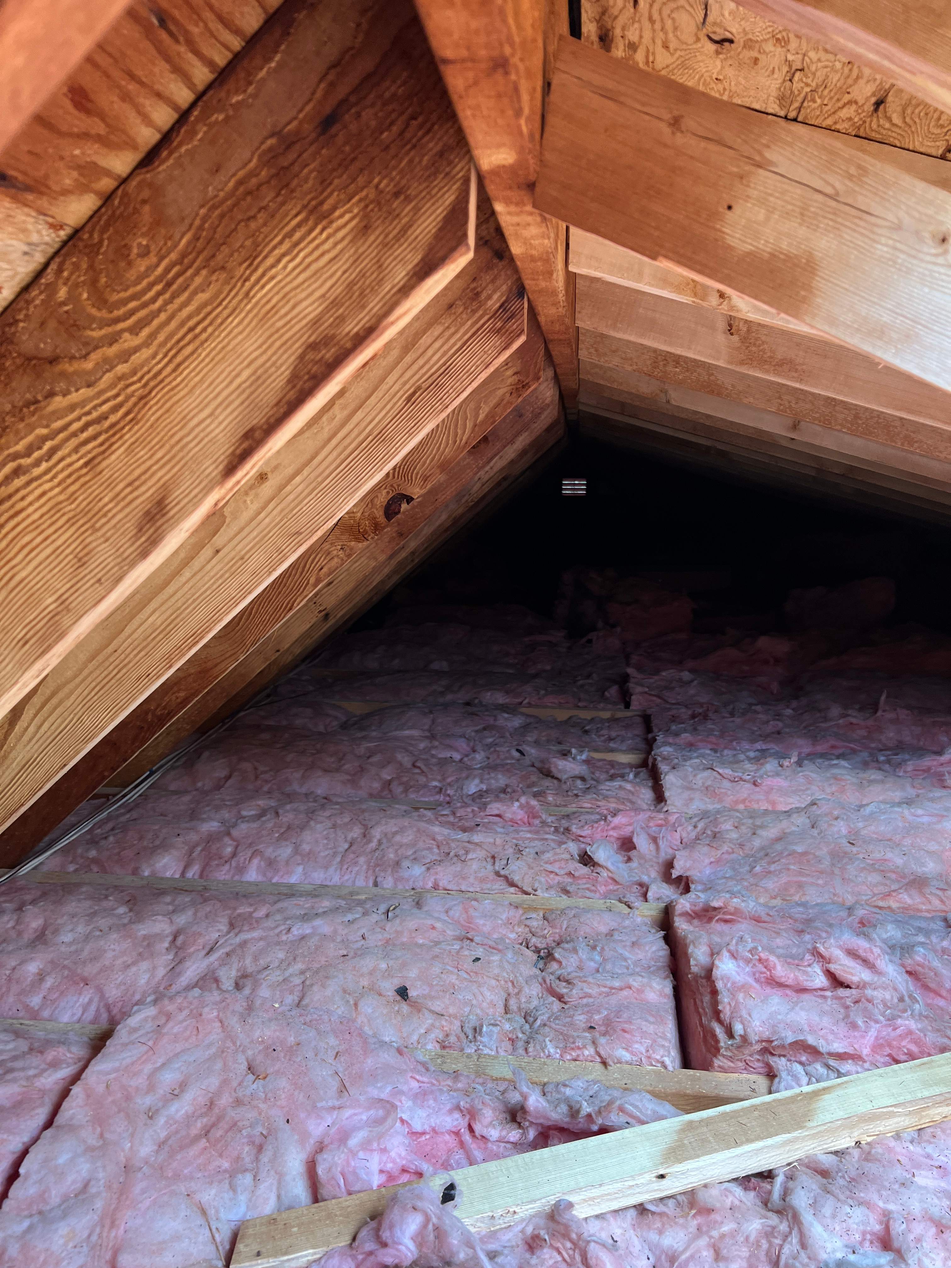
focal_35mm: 26
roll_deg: +1.7
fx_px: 952
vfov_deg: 67.3
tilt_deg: -6.6
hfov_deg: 53.1
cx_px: 476
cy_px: 634
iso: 125
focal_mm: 5.7
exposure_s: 1/118
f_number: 1.5
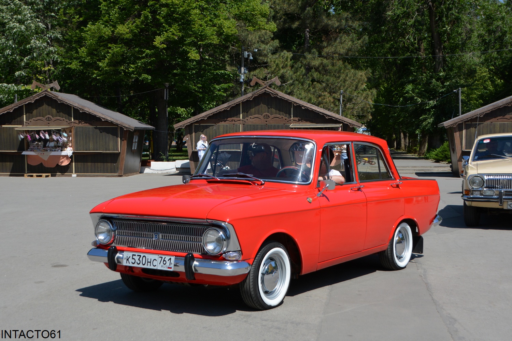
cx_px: 256
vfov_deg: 28.1
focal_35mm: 48
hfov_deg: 41.1
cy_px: 170
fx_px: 683
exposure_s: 1/1600
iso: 400
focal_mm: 32
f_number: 6.3
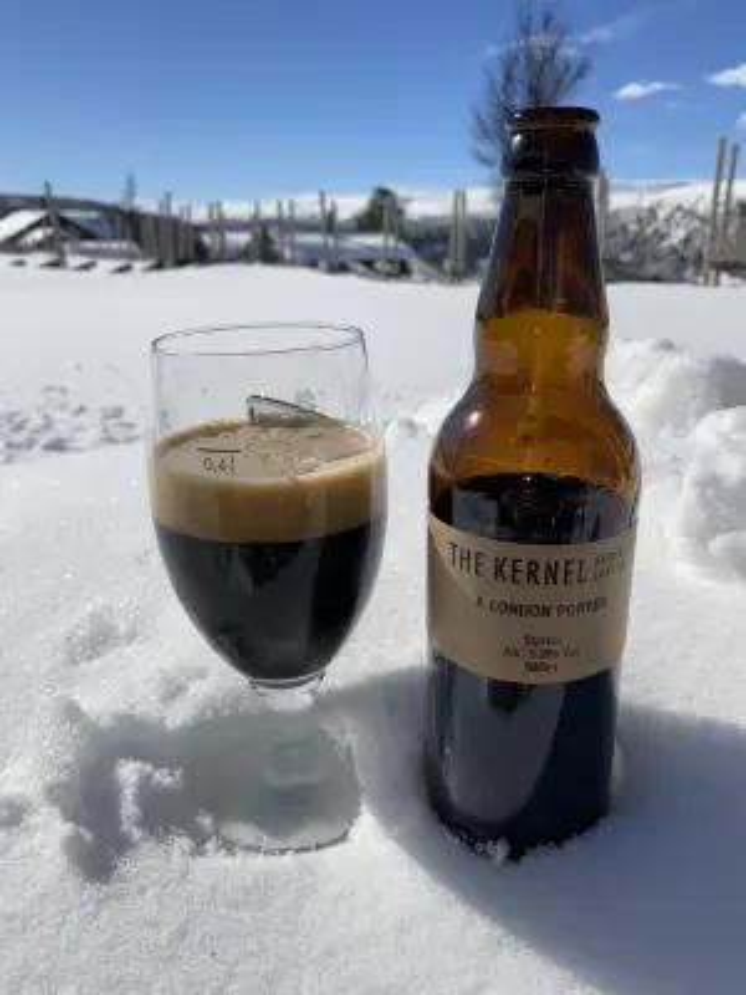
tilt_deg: -18.4
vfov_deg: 67.3
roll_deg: -0.2
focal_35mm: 26
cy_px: 498
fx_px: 747
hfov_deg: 53.1
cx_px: 373
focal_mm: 4.25
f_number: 1.8
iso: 32
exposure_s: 1/9615
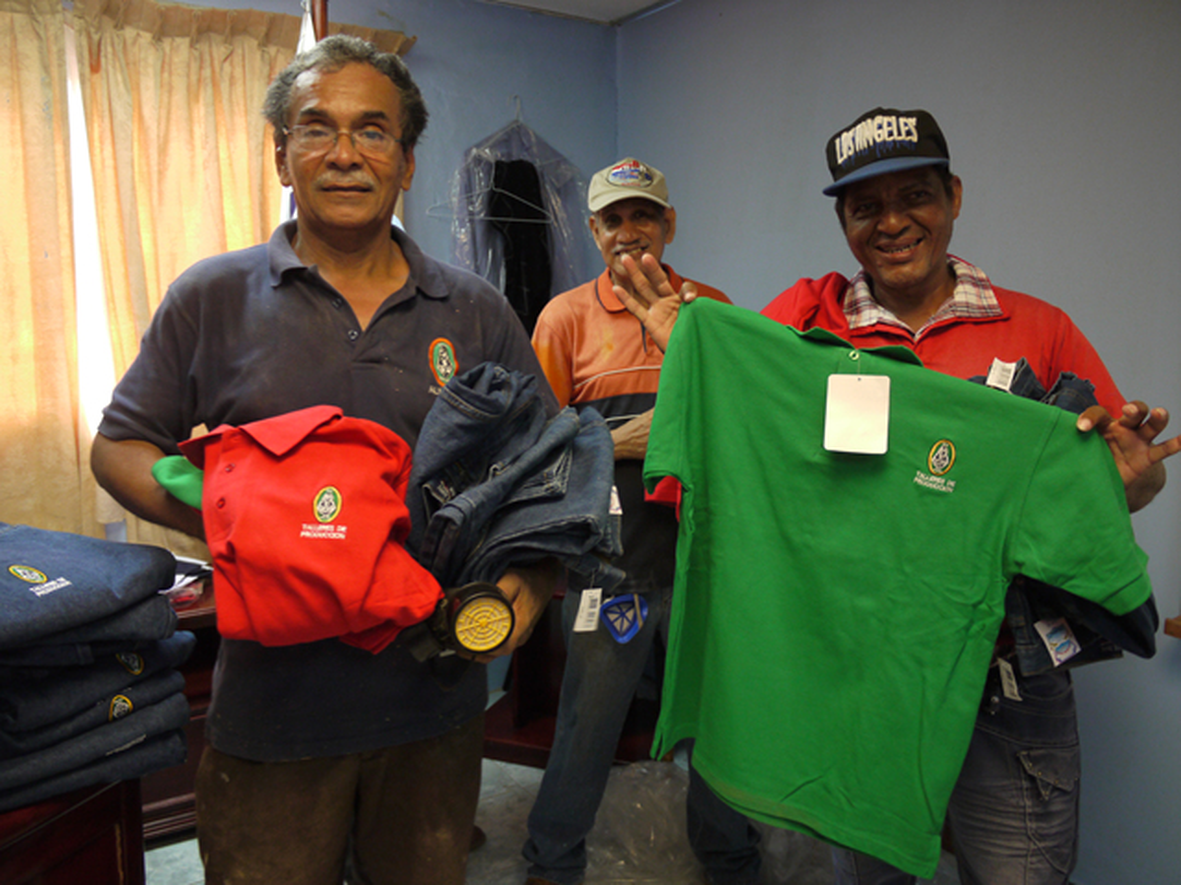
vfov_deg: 49.7
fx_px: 955
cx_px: 590
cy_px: 442
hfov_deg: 63.4
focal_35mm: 28
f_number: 3.5
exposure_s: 1/15
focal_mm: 14
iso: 400
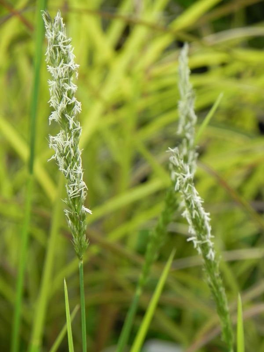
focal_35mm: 425
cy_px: 176
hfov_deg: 3.5
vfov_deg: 4.7
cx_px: 132
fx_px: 4322
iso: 160
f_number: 5
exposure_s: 1/100
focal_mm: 75.7
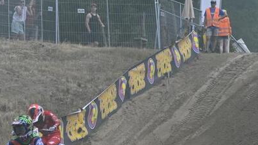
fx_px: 1786
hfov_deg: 8.2
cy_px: 74
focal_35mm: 261
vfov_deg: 4.7
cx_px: 288
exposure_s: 1/2000
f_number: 11
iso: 1600
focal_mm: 100
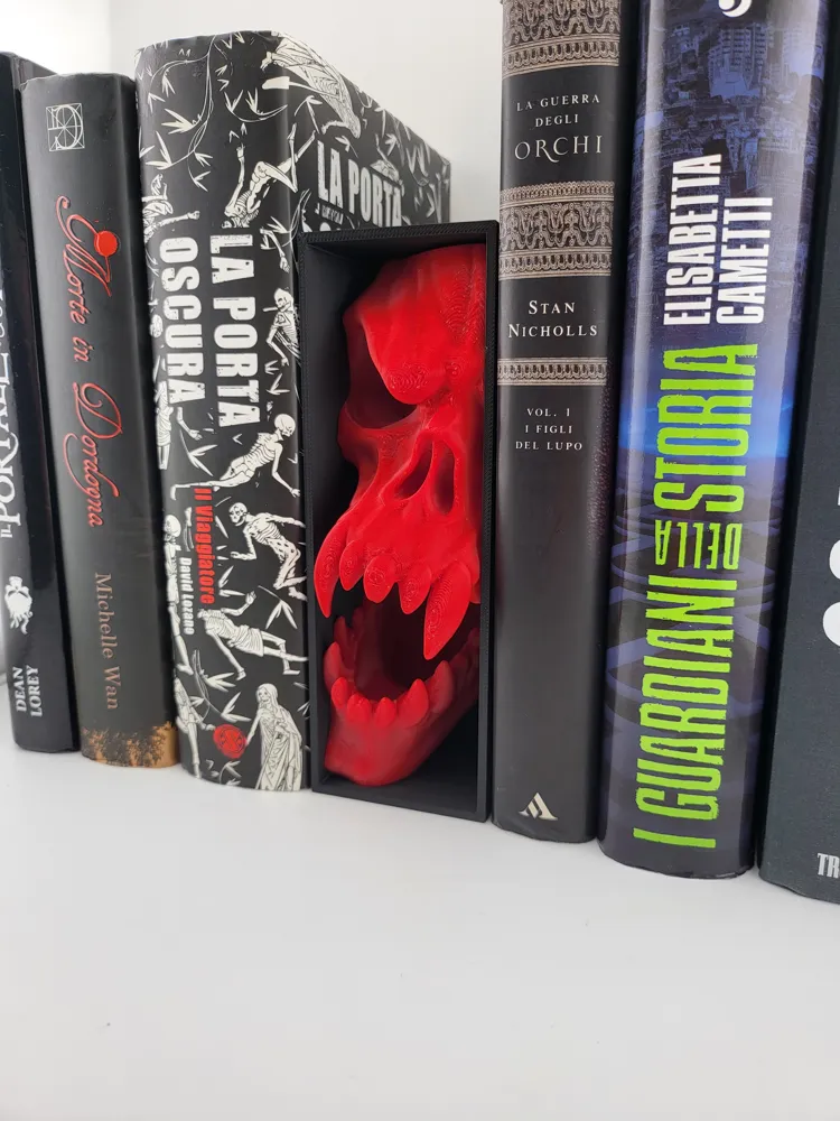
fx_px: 777
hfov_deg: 56.8
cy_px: 560
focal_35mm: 24
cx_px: 420
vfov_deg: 71.6
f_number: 1.8
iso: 40
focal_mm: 5
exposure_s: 1/215
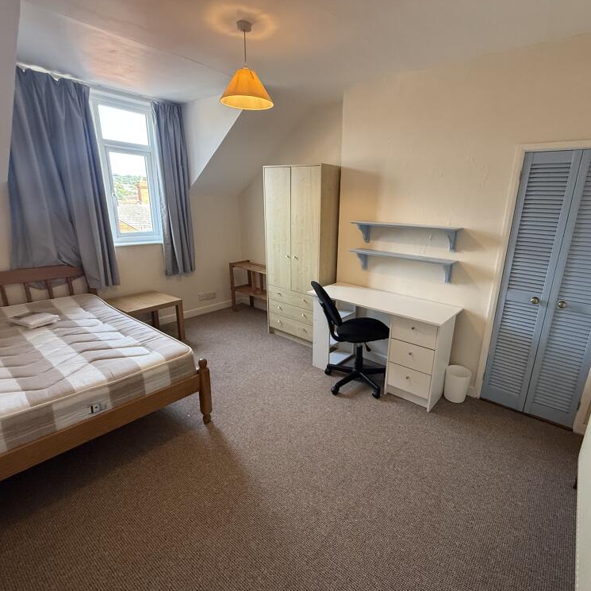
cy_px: 297
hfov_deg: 83.5
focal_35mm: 17
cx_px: 337
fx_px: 328
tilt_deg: -15.4
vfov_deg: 84.0
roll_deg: -2.1
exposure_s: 1/99
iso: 320
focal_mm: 2.22
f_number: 2.2
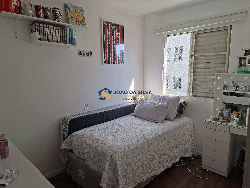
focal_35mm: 23
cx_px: 125
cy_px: 94
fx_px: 166
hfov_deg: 73.9
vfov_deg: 58.9
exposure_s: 1/207
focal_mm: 5.54
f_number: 1.8
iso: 50
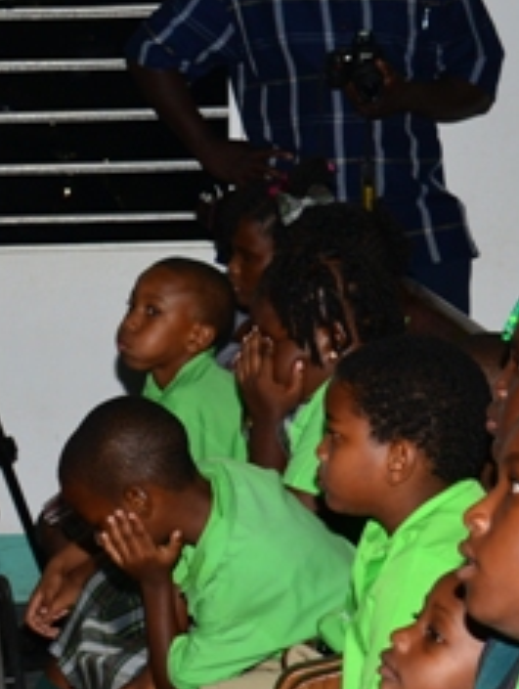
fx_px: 3170
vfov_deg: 12.4
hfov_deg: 9.1
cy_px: 415
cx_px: -246
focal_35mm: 159
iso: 500
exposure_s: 1/60
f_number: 6.3
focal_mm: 38
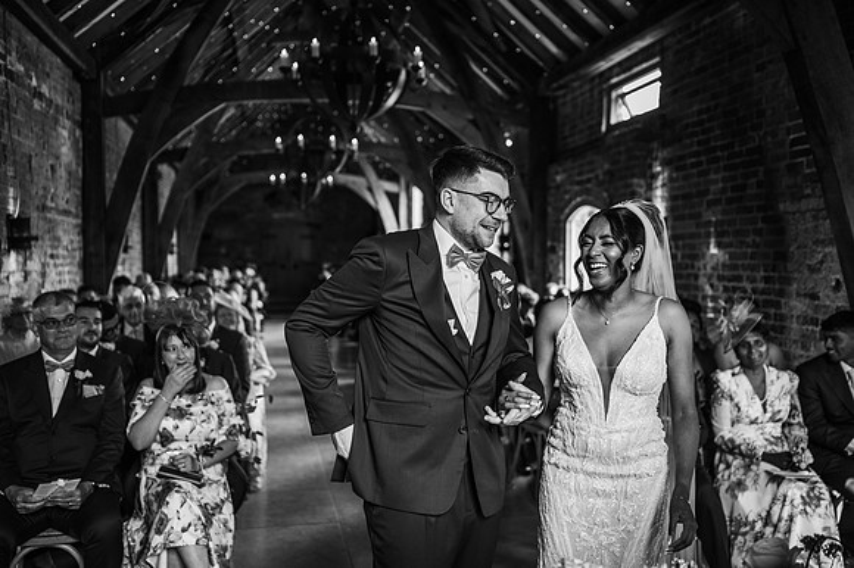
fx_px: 830
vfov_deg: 37.8
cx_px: 427
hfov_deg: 54.5
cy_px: 284
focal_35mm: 35
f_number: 2
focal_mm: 35
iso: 640
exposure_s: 1/200
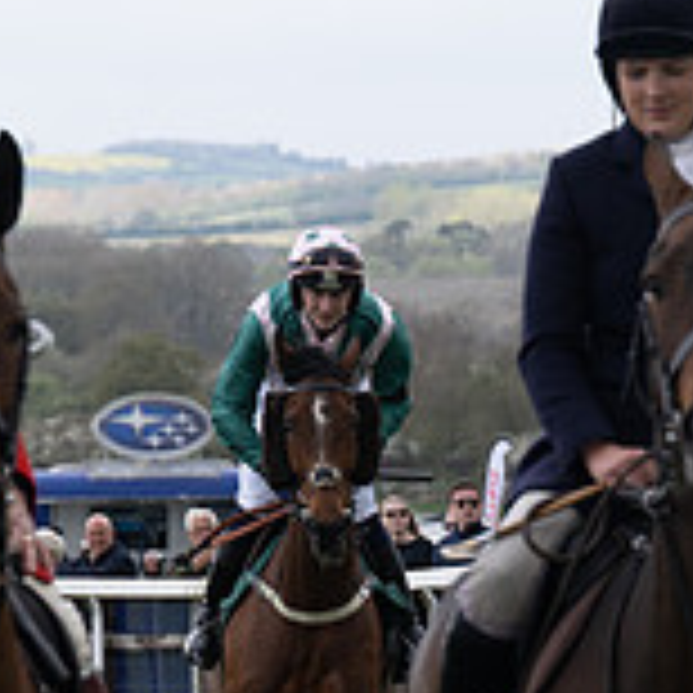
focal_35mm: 393
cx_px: 513
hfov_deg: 4.5
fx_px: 8901
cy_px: 724
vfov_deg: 4.5
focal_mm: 82
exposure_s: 1/1000
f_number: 4
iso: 200
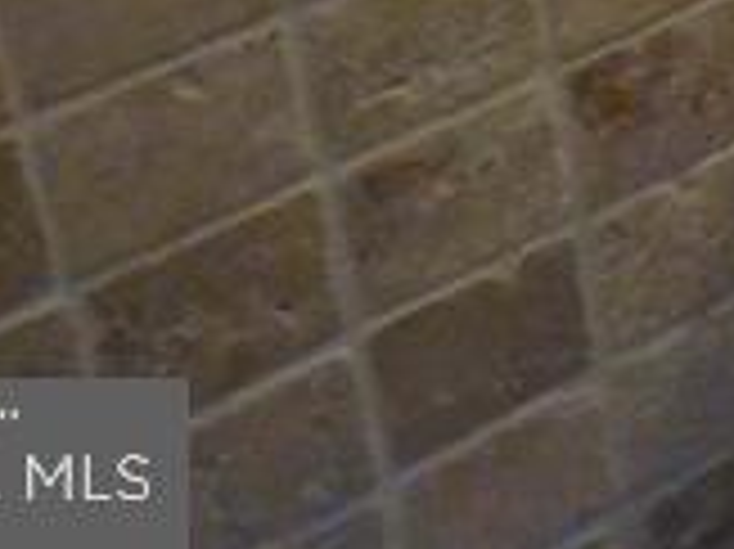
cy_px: -1166
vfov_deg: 10.1
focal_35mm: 102
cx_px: 2220
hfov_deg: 11.3
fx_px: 2161
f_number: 4
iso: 2000
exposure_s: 1/60
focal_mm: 10
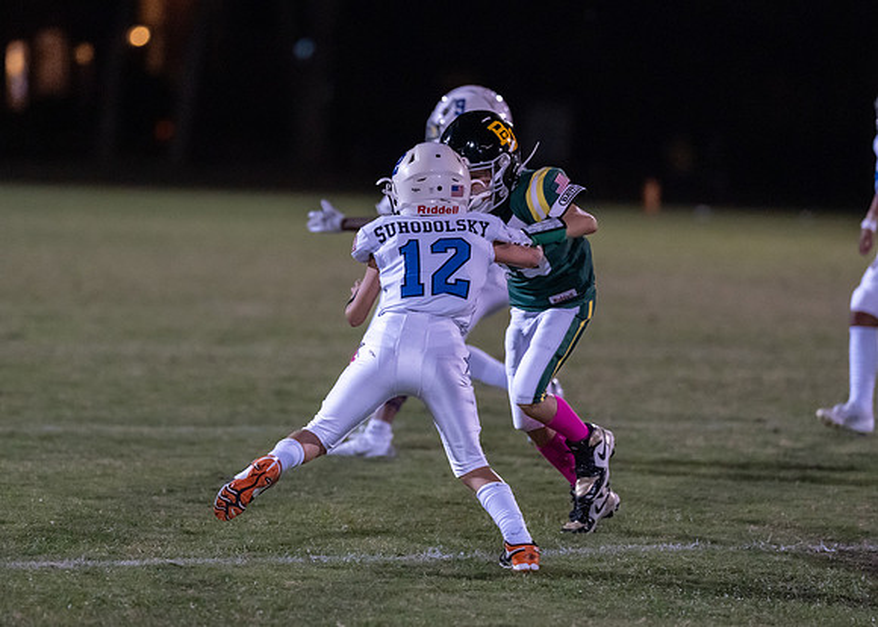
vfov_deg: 6.7
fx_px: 5335
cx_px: 370
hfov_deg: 9.4
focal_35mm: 214
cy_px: 284
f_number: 1.8
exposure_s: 1/1000
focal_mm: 135
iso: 4000
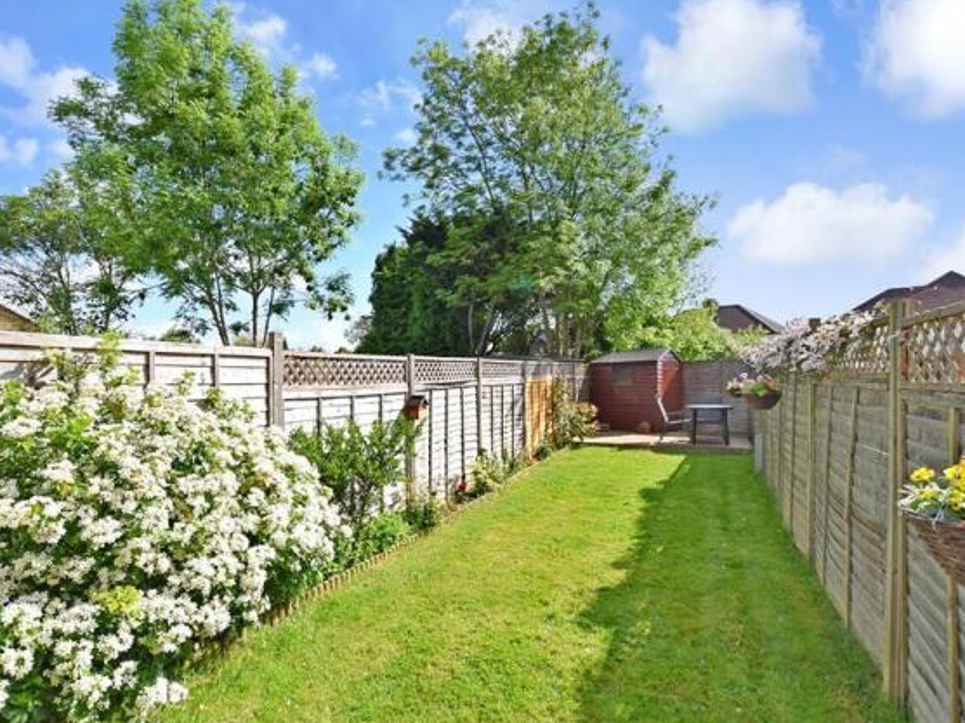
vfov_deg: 74.7
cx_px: 429
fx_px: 474
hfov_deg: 90.7
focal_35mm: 17
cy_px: 370
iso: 200
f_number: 13
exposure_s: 1/200
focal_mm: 10
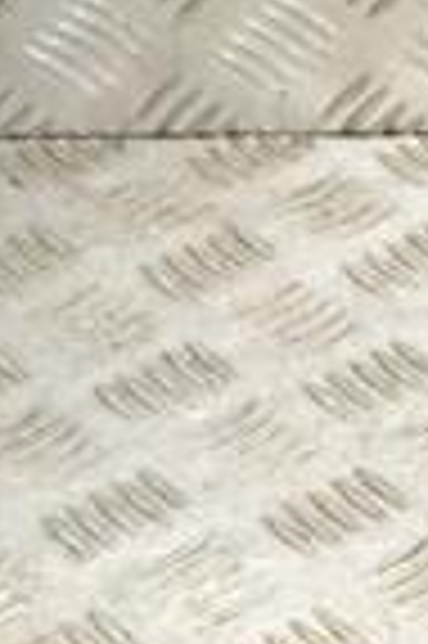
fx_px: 3378
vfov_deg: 10.9
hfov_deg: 6.6
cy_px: 234
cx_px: 1302
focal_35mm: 189
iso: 3200
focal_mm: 30
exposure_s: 1/200
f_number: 8
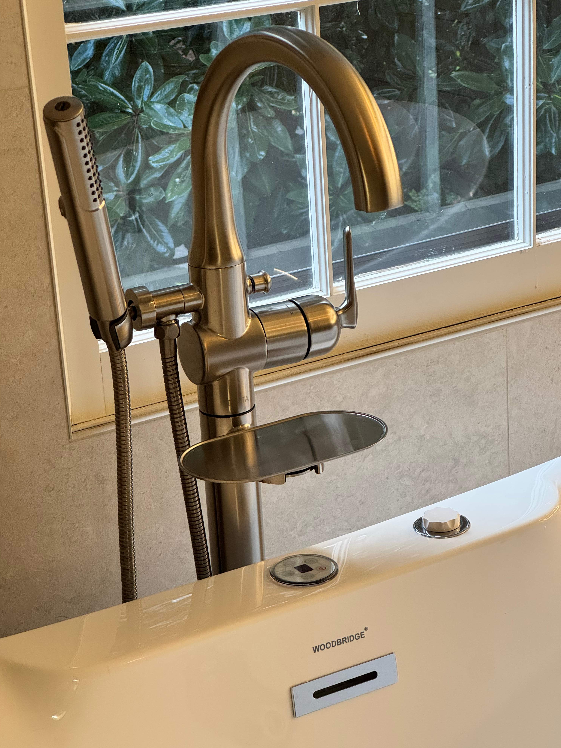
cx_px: 282
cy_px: 379
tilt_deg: -19.9
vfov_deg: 25.0
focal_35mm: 78
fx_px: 1685
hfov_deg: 18.9
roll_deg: +4.6
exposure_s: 1/60
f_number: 2.8
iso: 250
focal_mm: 9
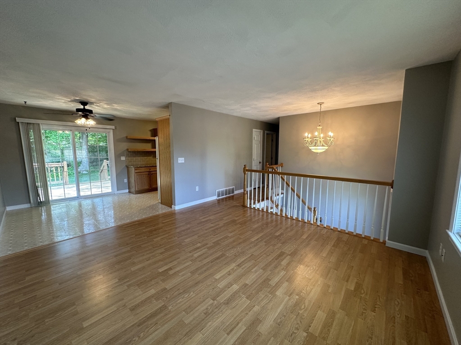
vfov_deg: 85.7
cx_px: 230
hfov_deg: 102.1
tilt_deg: -6.3
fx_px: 186
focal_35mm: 14
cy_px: 172
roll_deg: +0.2
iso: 160
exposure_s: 1/60
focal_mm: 2.22
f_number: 2.2
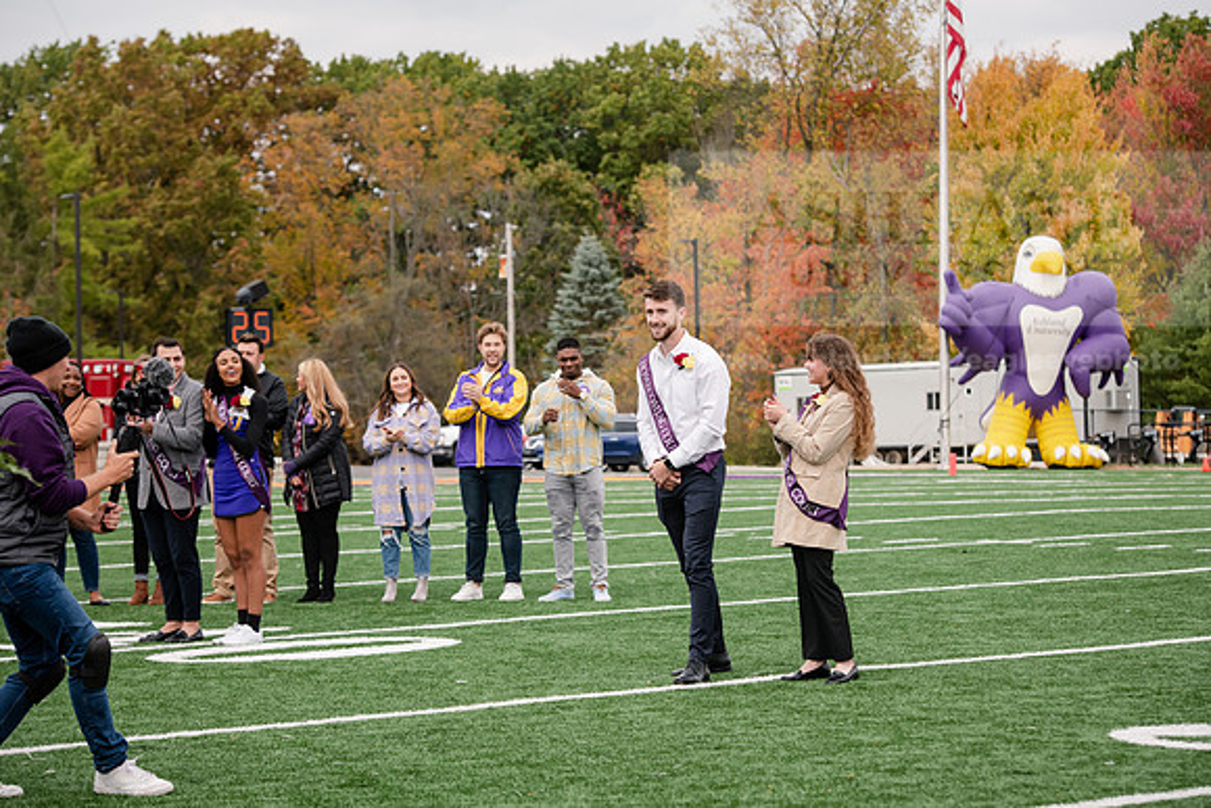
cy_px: 404
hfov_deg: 20.0
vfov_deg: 13.4
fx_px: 3432
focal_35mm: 102
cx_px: 606
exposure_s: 1/800
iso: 320
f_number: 5
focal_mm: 102
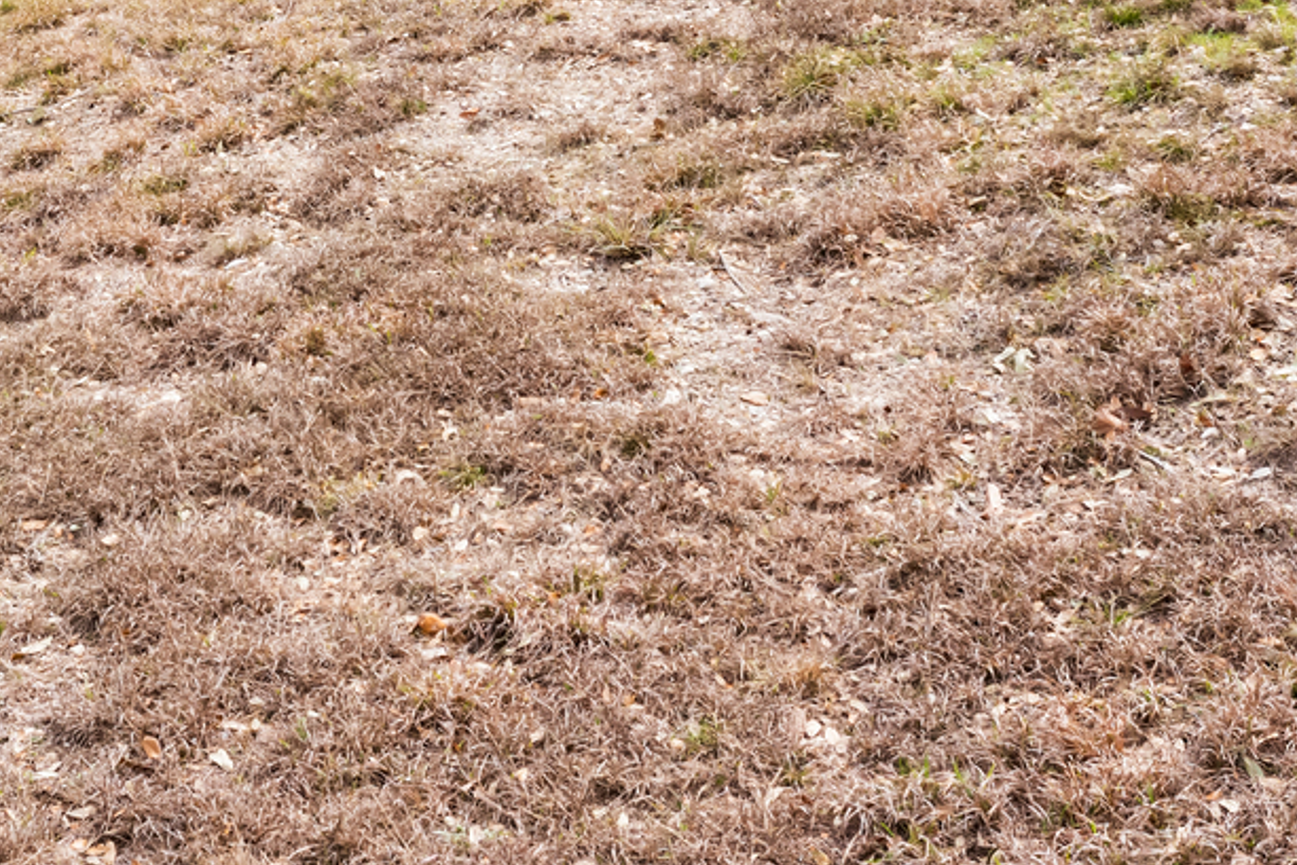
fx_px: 2667
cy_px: -161
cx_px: 316
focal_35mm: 74
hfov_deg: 27.0
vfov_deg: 17.6
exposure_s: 1/120
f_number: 5.6
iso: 100
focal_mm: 10.26
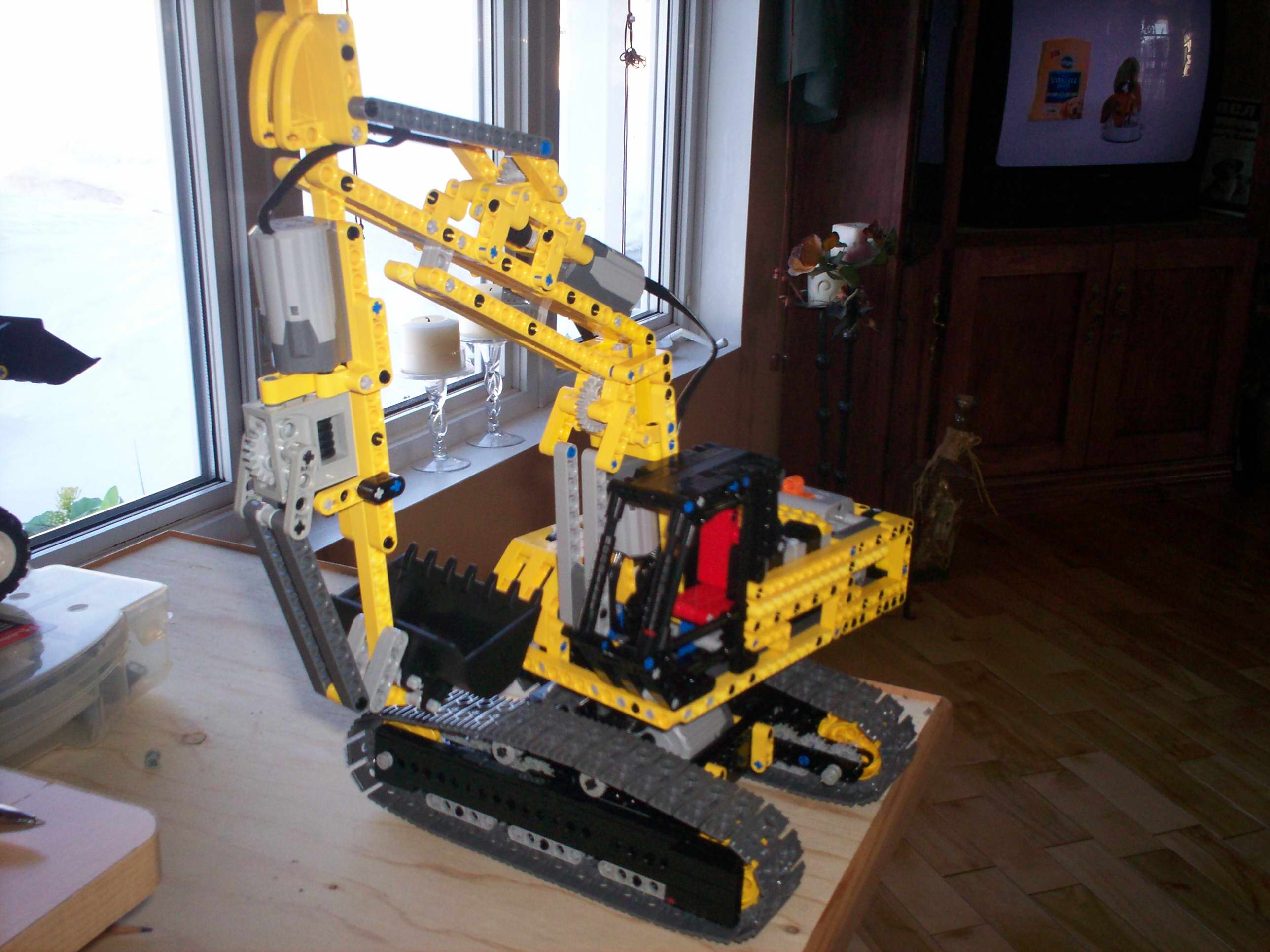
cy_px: 476
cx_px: 635
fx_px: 1321
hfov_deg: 51.4
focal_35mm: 36
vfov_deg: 39.7
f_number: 4.5
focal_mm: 6
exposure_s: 1/60
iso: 140
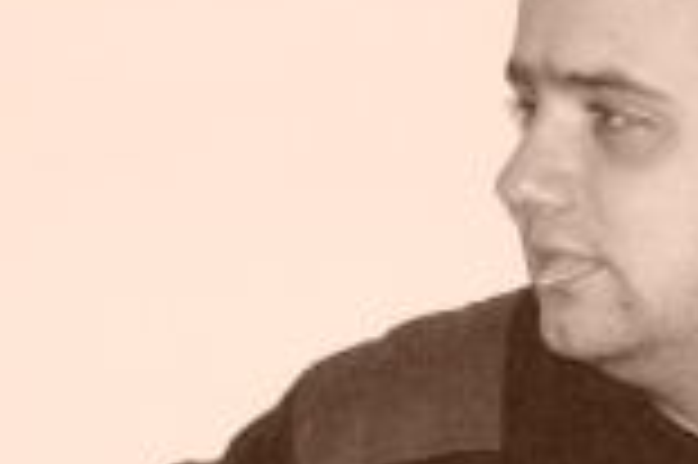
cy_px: 676
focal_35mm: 143
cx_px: 392
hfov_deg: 14.4
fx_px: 2770
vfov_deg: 9.3
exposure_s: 1/500
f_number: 7.1
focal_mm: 7.4
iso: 1000
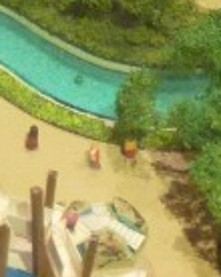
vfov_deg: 4.9
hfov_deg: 3.9
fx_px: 3212
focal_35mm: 392
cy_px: -198
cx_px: 384
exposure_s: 1/30
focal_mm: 17
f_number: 4.3
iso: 800
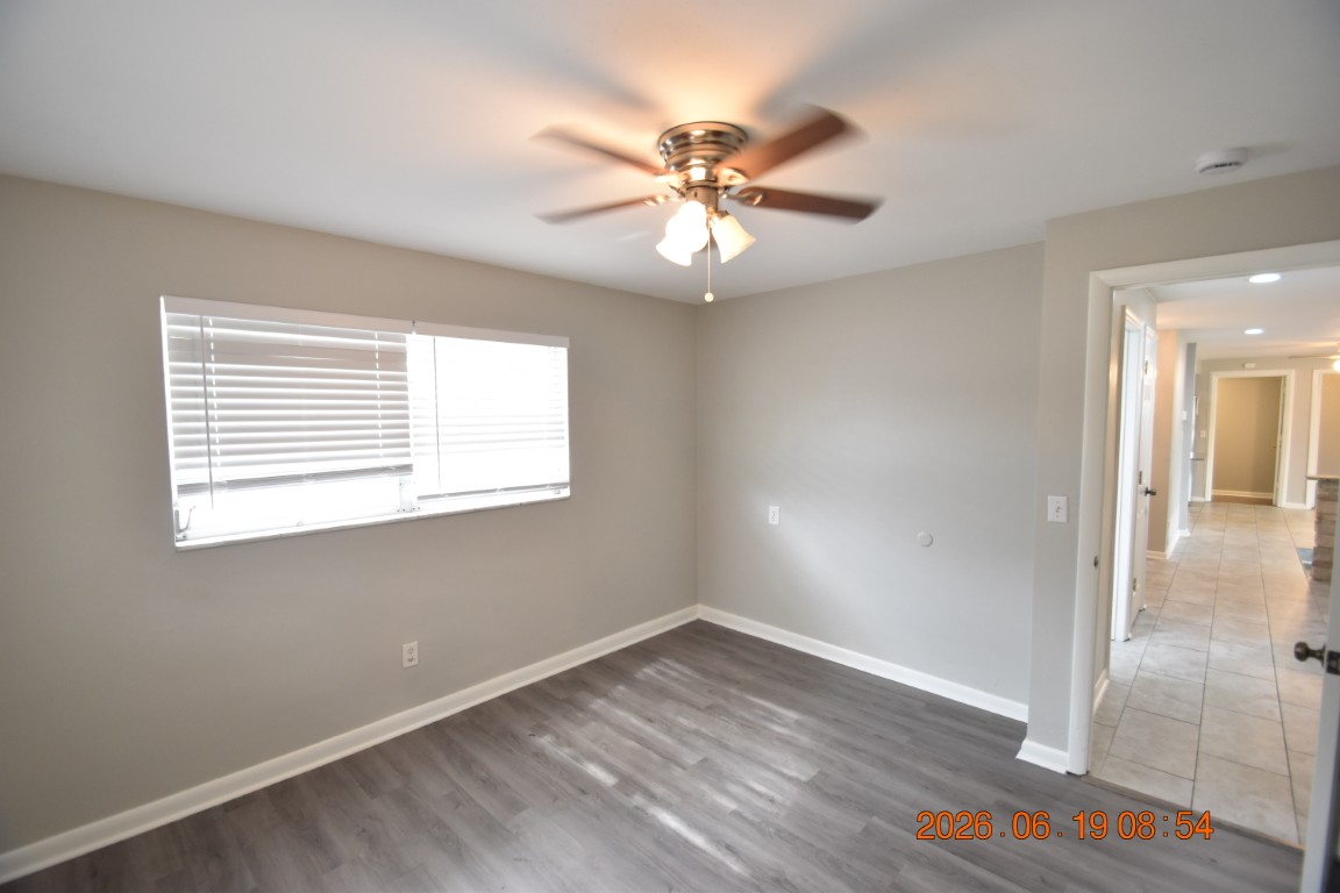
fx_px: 558
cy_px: 446
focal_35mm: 15
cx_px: 670
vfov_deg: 77.3
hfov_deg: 100.4
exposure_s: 1/45
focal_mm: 10
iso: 800
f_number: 3.5
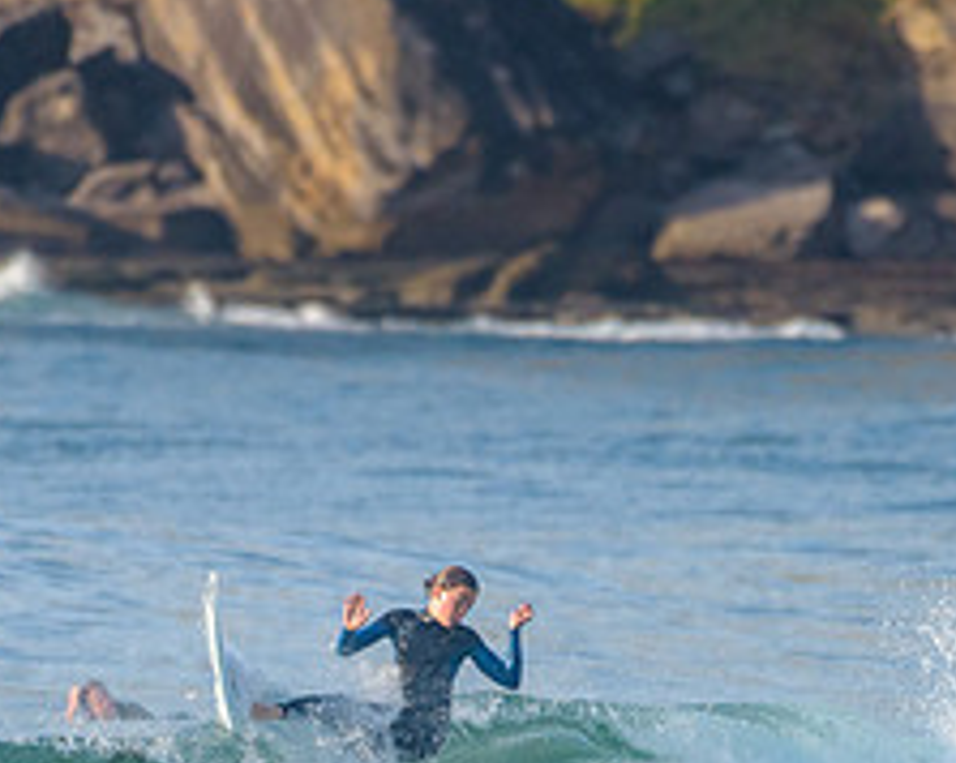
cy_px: 706
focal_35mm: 1500
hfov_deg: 1.3
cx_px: 352
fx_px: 42404
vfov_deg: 1.0
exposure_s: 1/2000
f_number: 5.6
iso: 560
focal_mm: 500
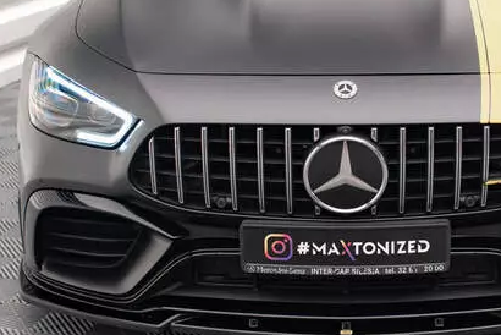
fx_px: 1198
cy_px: 140
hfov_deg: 23.5
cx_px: 350
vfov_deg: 15.9
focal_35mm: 86
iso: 1000
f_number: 2.5
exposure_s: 1/100
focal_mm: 35
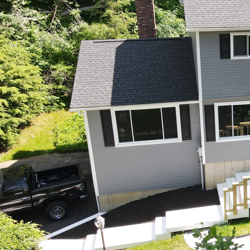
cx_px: 275
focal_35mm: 52
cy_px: 121
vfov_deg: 32.8
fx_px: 425
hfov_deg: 29.6
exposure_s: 1/160
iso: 100
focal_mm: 4.5
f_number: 2.8
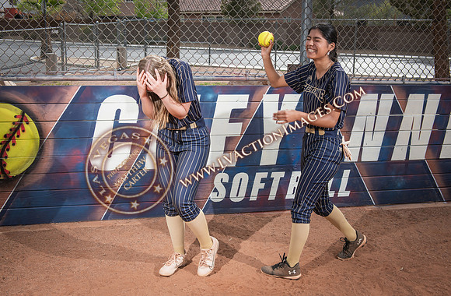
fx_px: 520
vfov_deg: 31.7
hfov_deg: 46.8
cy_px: 143
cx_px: 218
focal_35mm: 42
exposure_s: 1/320
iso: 100
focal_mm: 40
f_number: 7.1
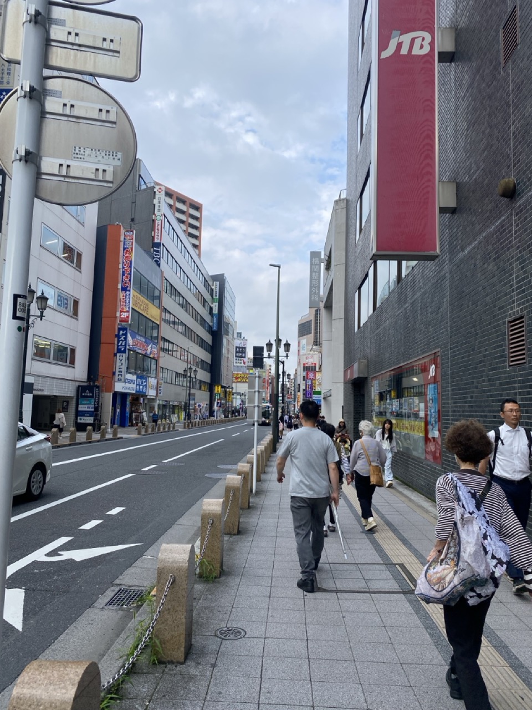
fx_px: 533
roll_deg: -1.8
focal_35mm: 26
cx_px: 266
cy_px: 355
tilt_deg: +7.0
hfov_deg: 53.1
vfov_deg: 67.3
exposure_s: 1/942
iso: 32
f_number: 1.8
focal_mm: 4.25
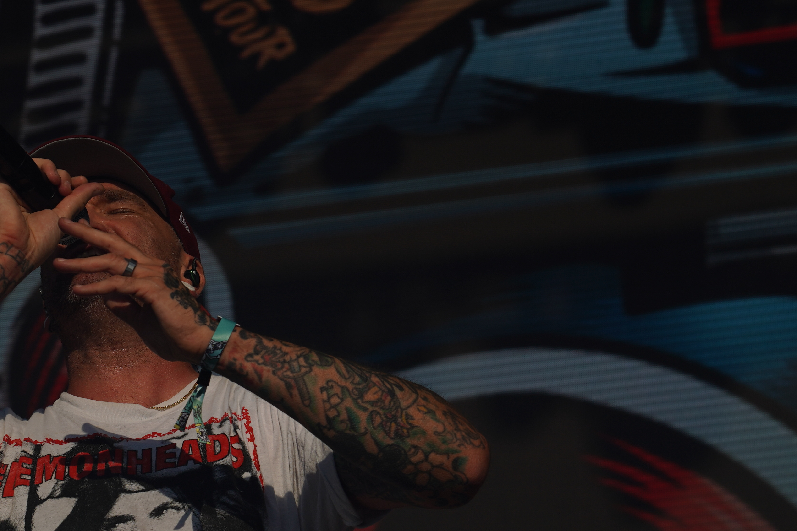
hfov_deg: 10.9
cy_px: 328
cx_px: 310
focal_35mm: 189
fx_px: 4184
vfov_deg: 7.3
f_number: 8
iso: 100
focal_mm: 105
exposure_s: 1/1600
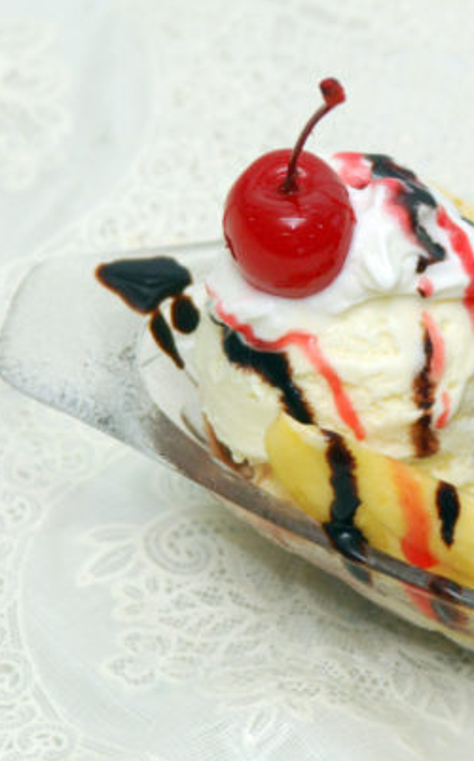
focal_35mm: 308
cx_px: 702
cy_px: 389
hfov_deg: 4.2
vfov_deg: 6.8
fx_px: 6377
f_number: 6.3
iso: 800
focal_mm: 105
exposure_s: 1/160
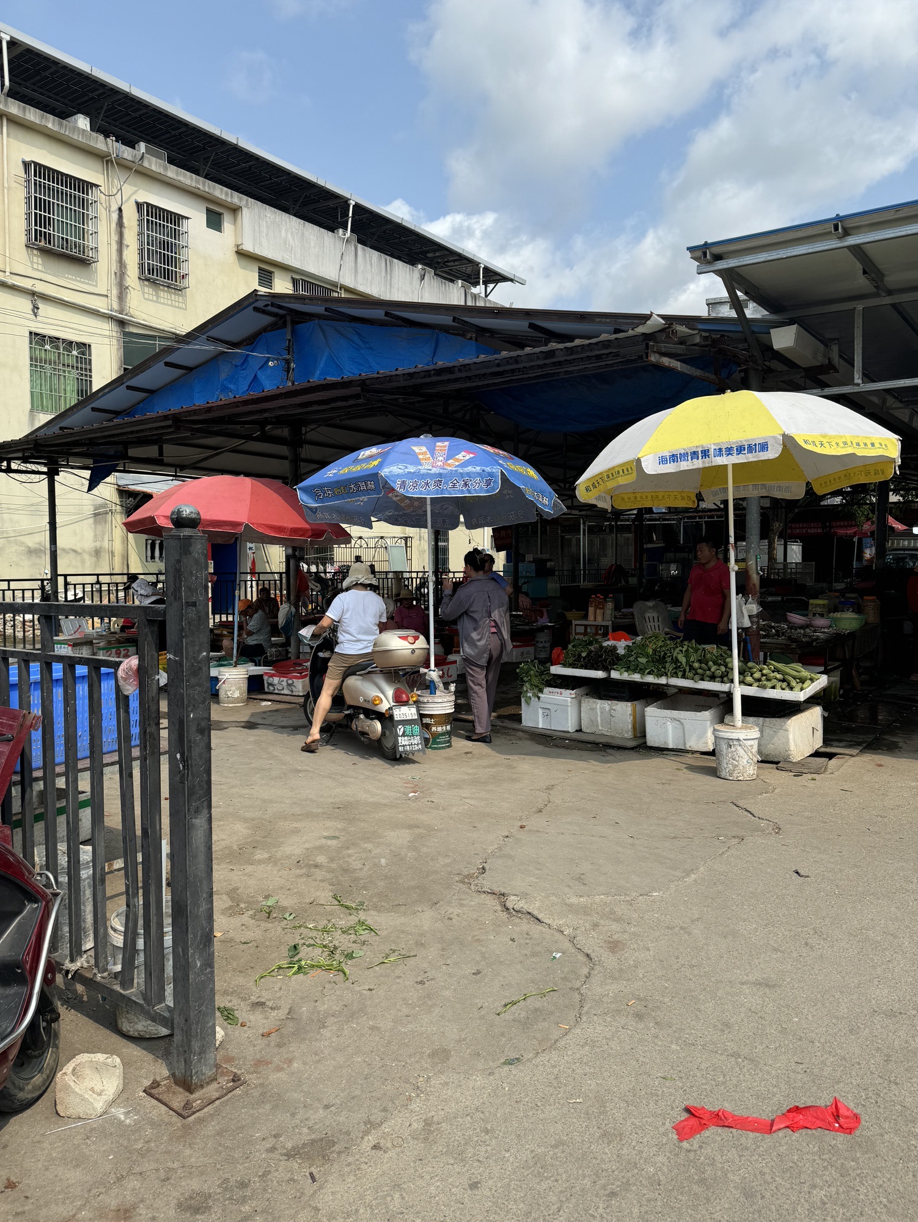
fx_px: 848
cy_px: 611
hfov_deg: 56.9
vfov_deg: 71.6
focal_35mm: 24
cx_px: 459
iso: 80
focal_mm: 6.76
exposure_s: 1/4950
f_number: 1.78
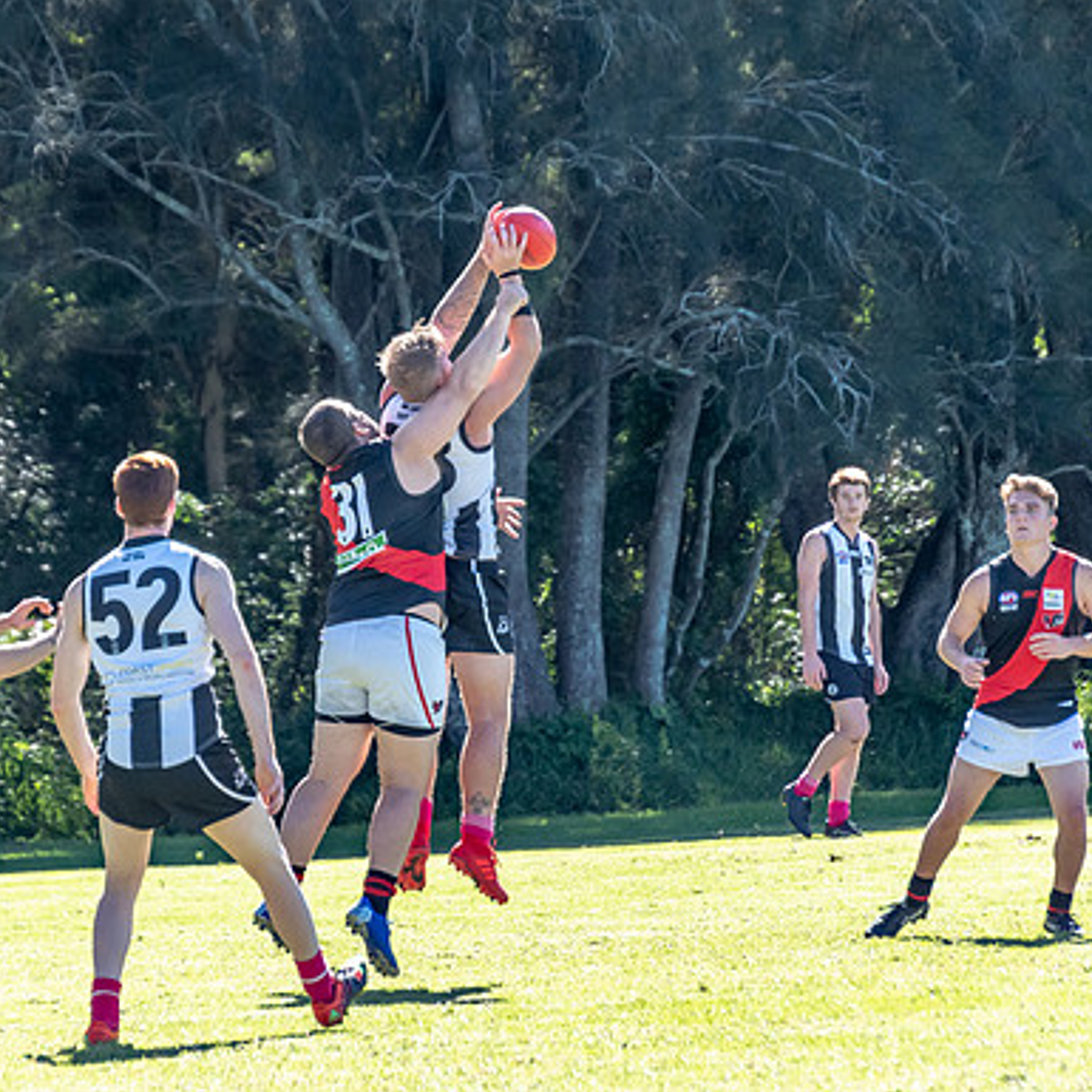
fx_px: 16703
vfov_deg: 3.7
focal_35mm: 468
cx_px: 462
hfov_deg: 3.7
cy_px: 495
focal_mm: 220
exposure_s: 1/1250
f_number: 6.3
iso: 800
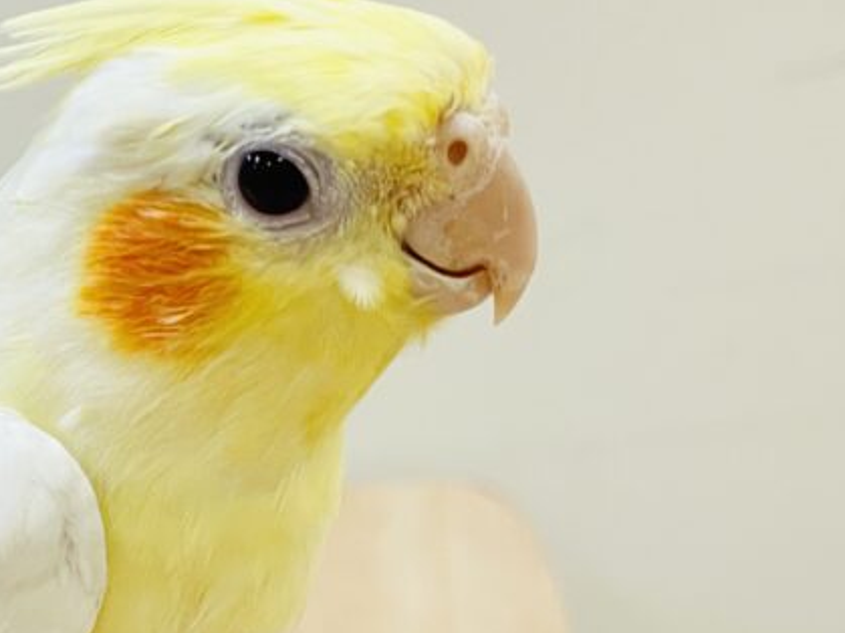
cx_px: 0
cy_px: 613
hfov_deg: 13.1
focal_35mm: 149
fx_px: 3636
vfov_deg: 9.9
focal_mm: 6
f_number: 2
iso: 64
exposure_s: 1/117
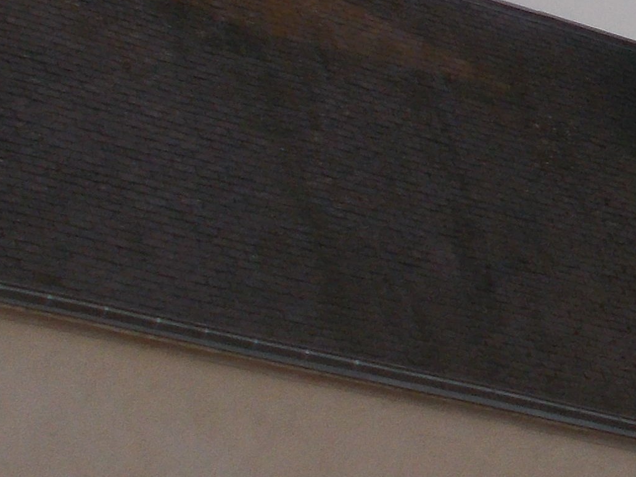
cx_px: 1216
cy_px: 82
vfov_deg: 9.7
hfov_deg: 11.8
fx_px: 2792
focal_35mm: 152
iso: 80
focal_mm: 6
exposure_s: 1/400
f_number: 3.6
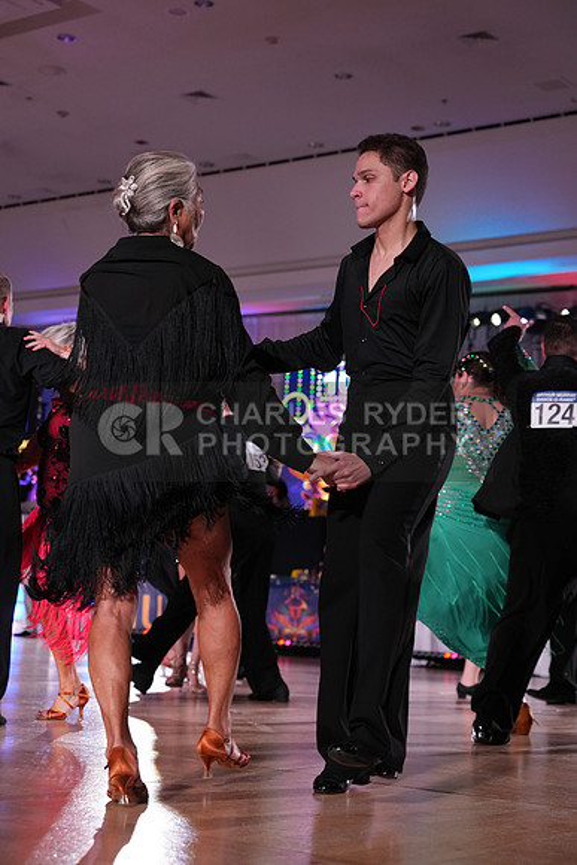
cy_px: 432
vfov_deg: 32.9
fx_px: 1466
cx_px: 288
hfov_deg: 22.3
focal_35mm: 61
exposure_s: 1/400
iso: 2000
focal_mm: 61
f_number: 4
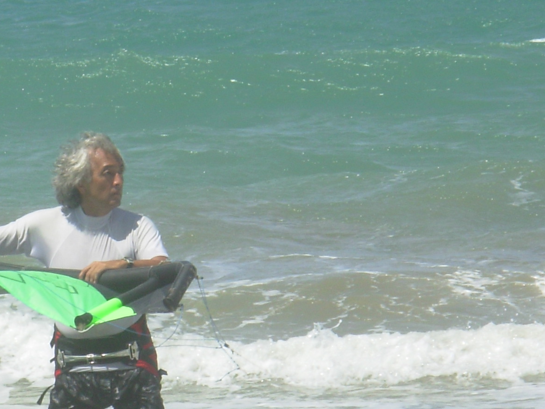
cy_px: 242
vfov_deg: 3.3
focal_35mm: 456
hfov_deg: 4.3
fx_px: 7180
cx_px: 32
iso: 50
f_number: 8.4
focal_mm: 31.4
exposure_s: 1/215
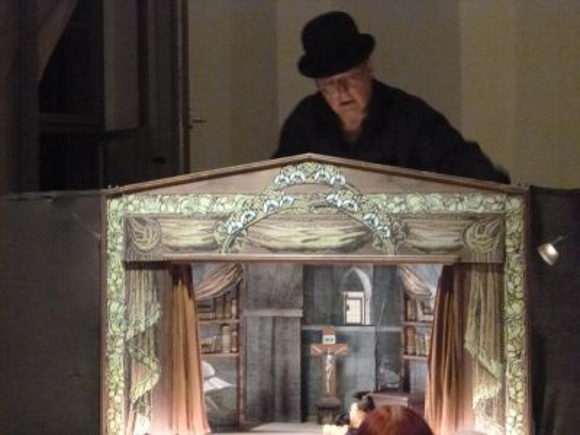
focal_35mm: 120
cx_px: 290
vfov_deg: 12.3
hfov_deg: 16.4
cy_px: 218
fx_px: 2011
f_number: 6.4
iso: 1600
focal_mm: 21.5
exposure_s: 1/15
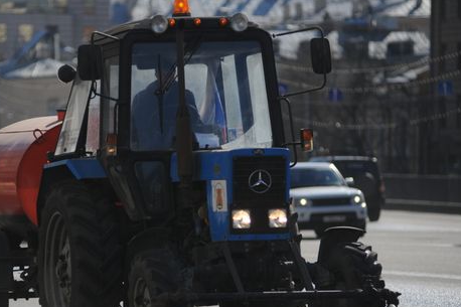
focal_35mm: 260
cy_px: 169
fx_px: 3328
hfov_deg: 7.9
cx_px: 166
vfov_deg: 5.3
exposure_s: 1/4000
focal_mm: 170
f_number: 2.8
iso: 200
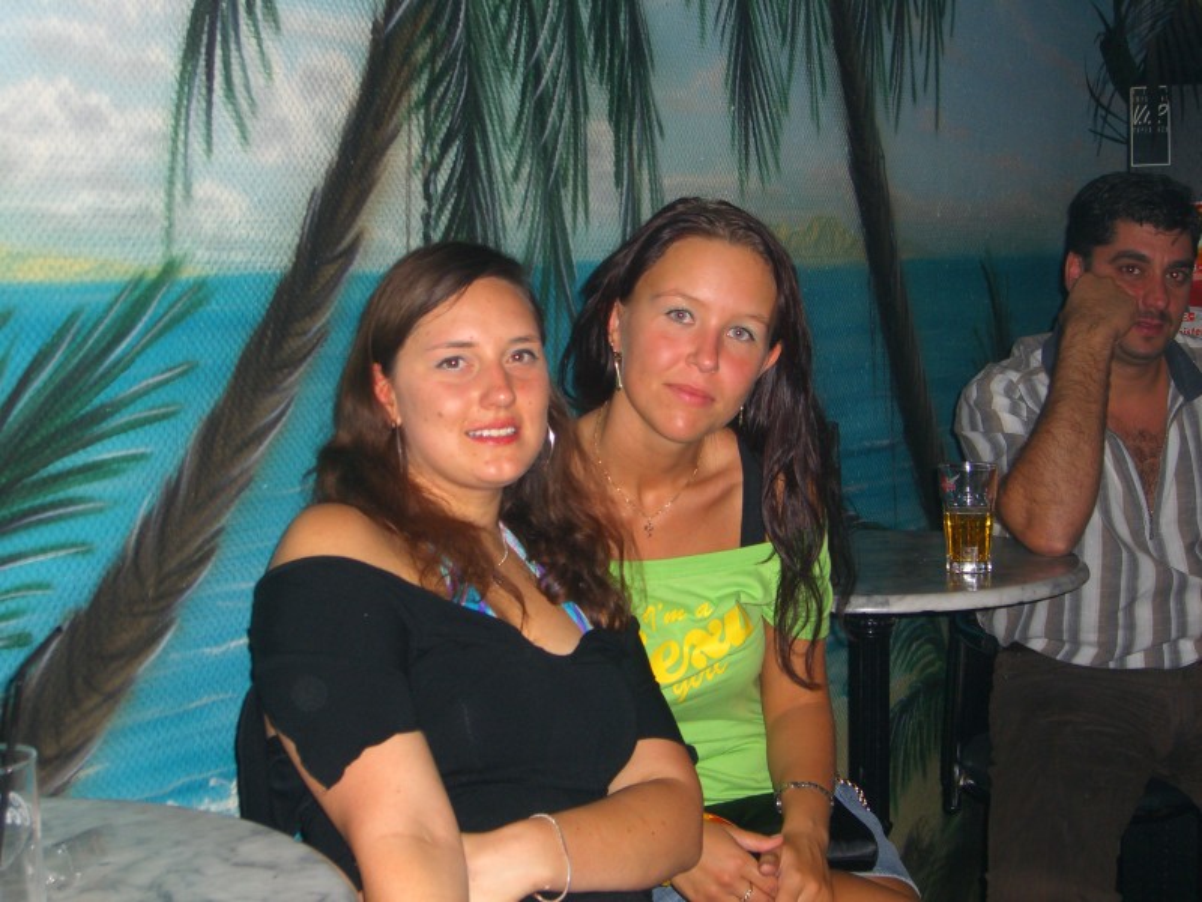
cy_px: 451
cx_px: 601
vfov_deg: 25.7
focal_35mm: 57
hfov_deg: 33.8
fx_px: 1979
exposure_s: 1/60
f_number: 3.6
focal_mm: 11.8
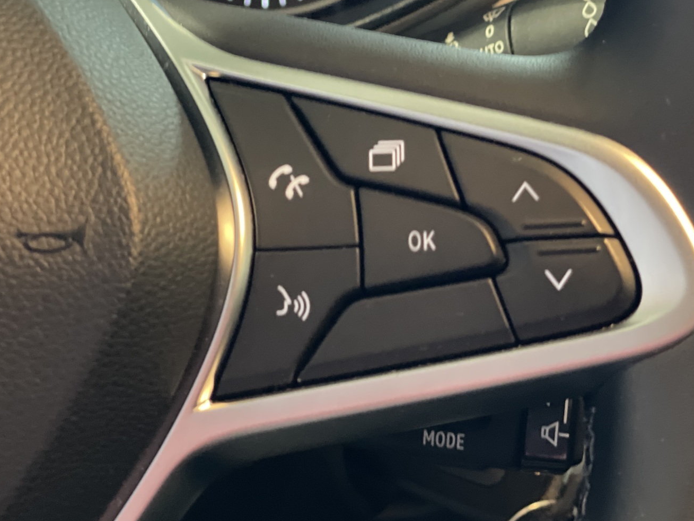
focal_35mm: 88
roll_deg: -1.4
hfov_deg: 22.2
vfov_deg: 16.8
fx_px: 1764
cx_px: 410
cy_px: 249
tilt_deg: -25.0
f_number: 2.2
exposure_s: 1/14
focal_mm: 7.5
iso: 500
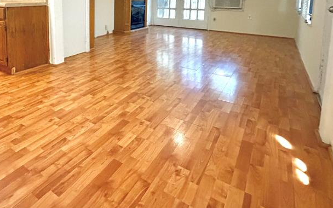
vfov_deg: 44.7
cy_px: 20
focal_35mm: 25
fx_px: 227
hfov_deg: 69.4
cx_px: 99
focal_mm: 2.22
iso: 1000
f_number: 2.2
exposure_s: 1/60
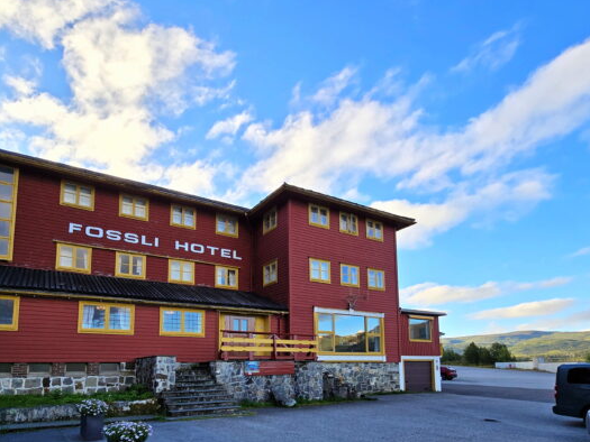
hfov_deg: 84.4
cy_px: 284
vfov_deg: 67.3
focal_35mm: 19
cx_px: 267
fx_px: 324
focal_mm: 2.2
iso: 50
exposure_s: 1/696
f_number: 2.2
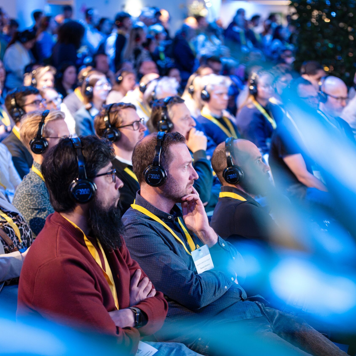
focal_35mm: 95
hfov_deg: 18.3
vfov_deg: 18.3
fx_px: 1105
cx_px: 172
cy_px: 186
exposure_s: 1/320
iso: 4500
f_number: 2.8
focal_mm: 70
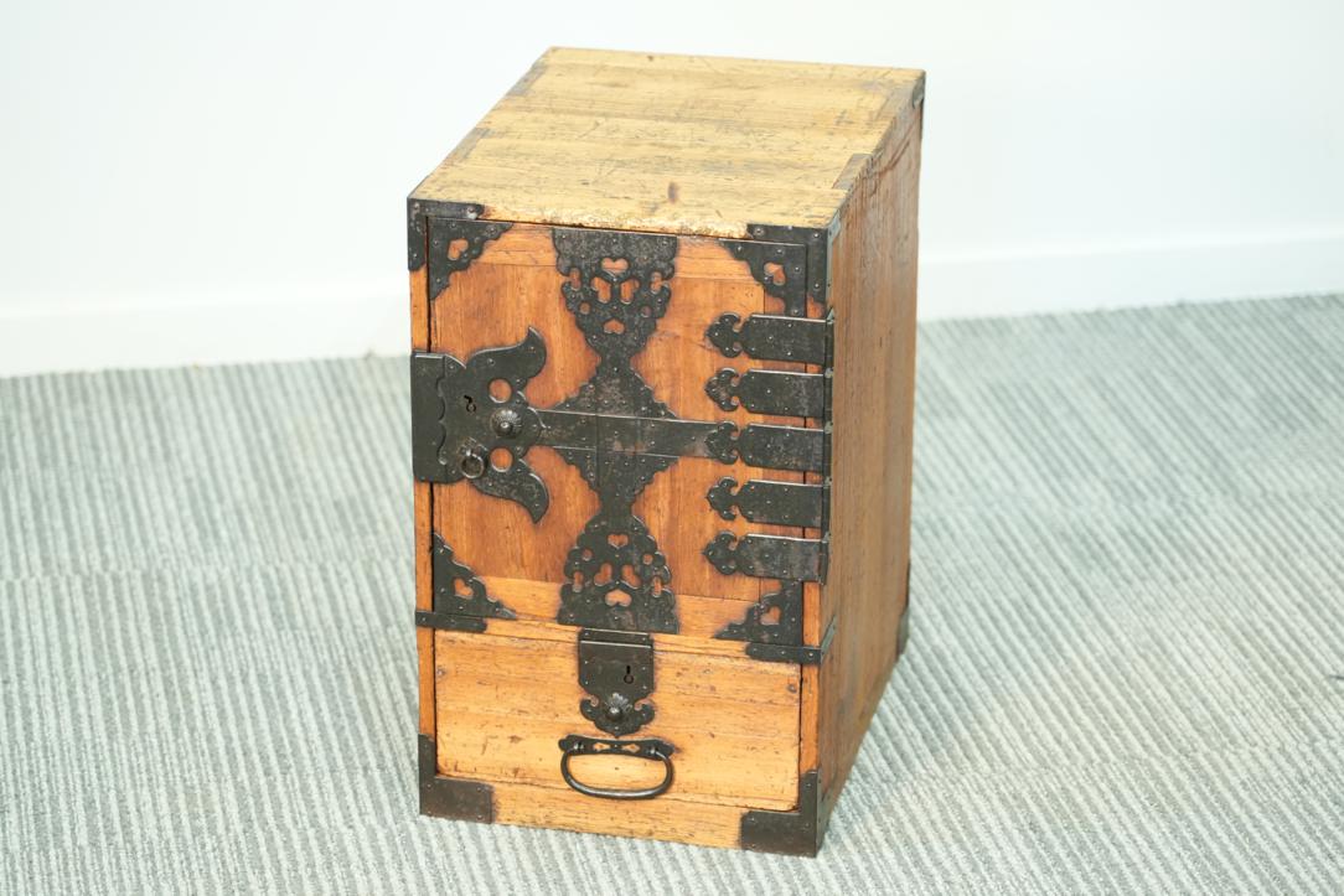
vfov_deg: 13.0
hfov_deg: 19.5
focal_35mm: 105
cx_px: 672
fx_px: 3920
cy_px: 448
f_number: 4
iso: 4000
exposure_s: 1/125
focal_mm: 105
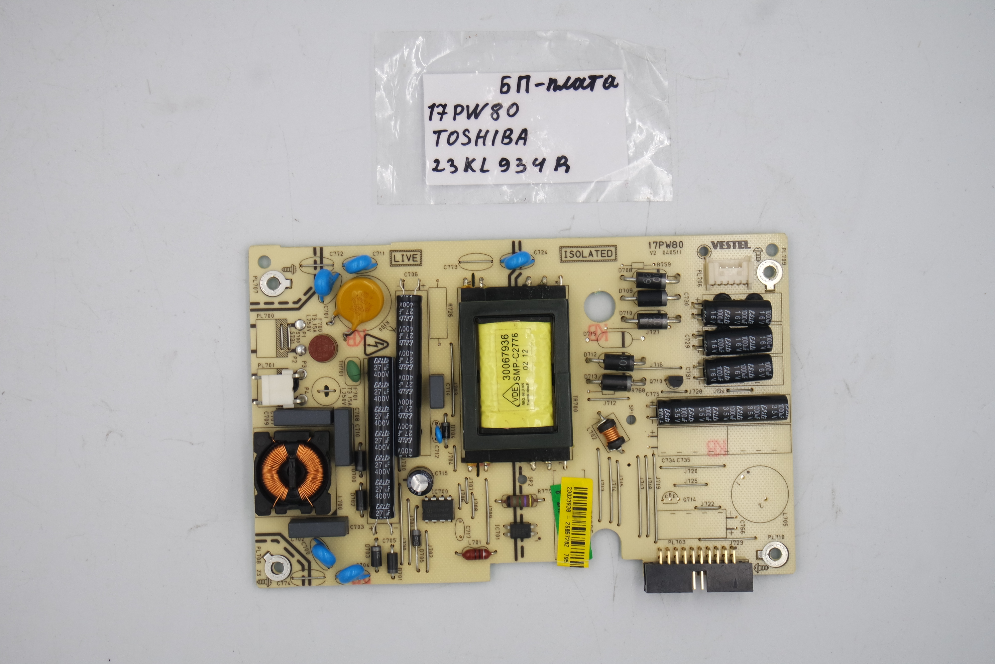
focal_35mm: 54
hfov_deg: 36.9
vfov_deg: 25.1
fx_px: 1492
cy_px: 332
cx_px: 498
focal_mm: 20
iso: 160
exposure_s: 1/125
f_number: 5
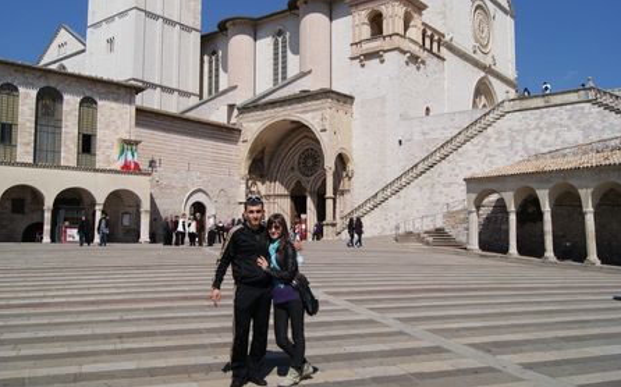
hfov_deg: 56.7
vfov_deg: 37.2
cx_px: 312
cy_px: 197
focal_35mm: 34
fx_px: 575
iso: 400
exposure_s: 1/4000
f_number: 5.6
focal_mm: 22
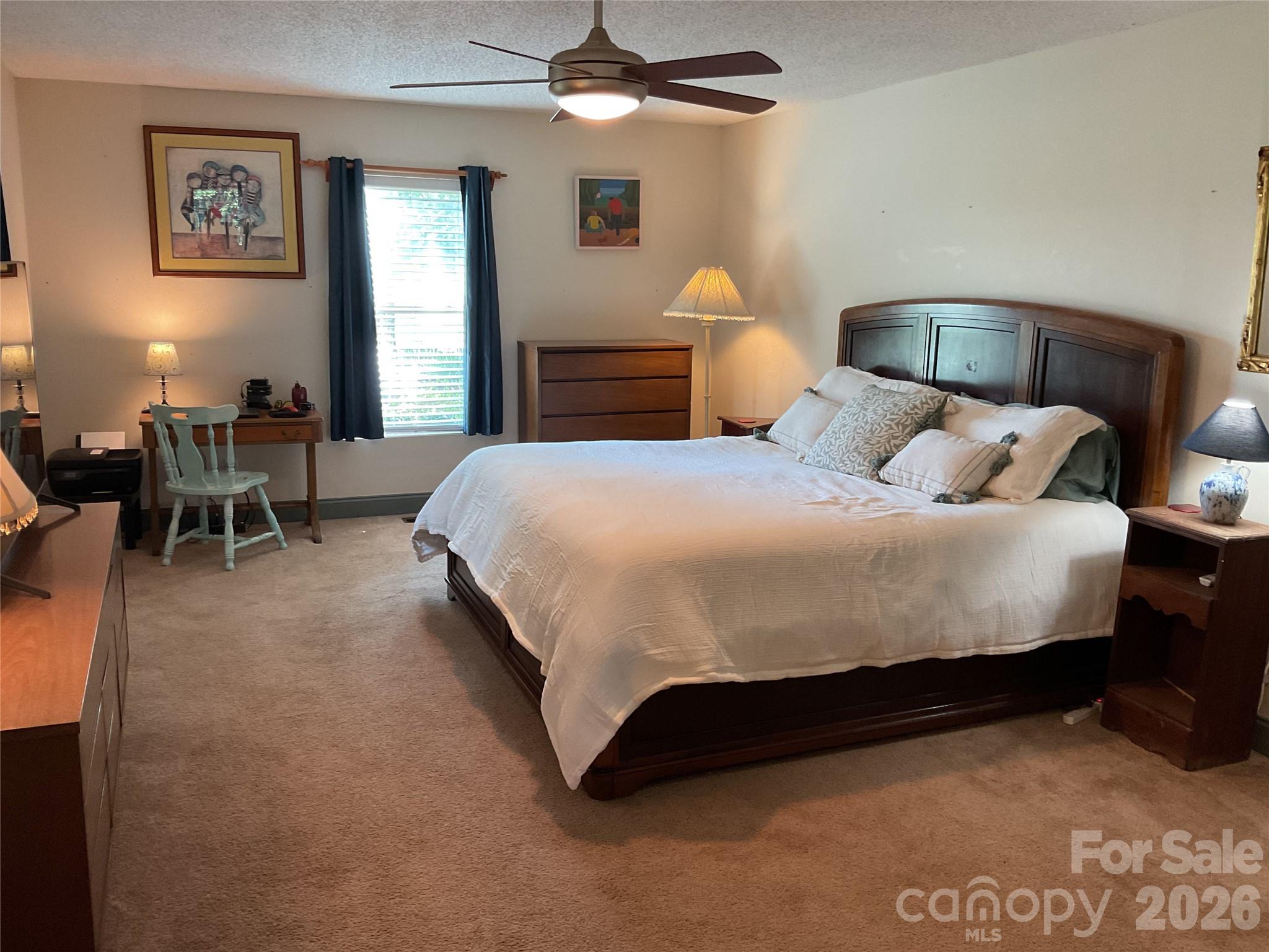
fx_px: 1063
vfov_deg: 48.2
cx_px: 634
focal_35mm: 29
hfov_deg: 61.7
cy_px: 476
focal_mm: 3
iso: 125
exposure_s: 1/60
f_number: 1.8
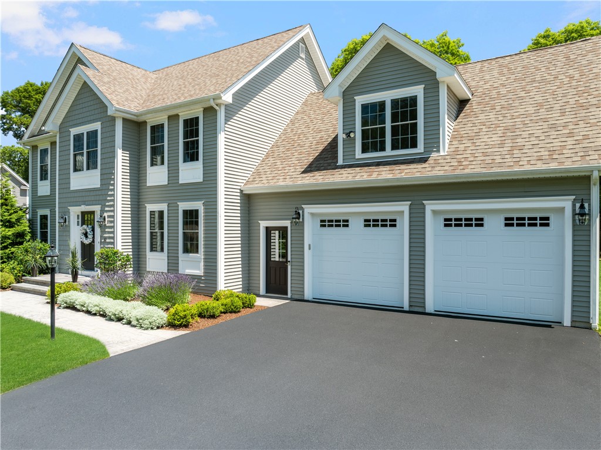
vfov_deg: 56.7
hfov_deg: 71.6
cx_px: 300
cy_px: 225
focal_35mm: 24
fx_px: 416
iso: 100
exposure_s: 1/80
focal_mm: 12.29
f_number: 5
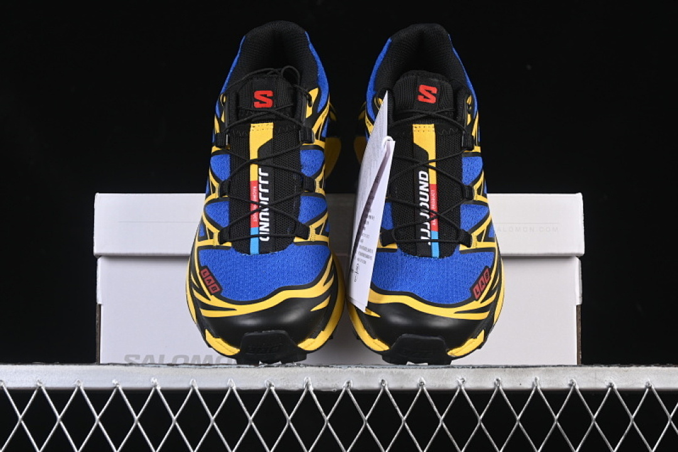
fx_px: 1412
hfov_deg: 27.0
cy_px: 226
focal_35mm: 75
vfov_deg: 18.2
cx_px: 339
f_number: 6.3
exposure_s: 1/60
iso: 160
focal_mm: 50
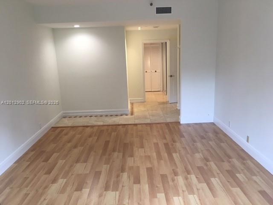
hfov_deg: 61.7
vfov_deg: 48.2
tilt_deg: -12.0
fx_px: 229
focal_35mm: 29
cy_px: 102
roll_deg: +2.5
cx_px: 136
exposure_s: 1/30
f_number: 2.2
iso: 32
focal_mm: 4.15
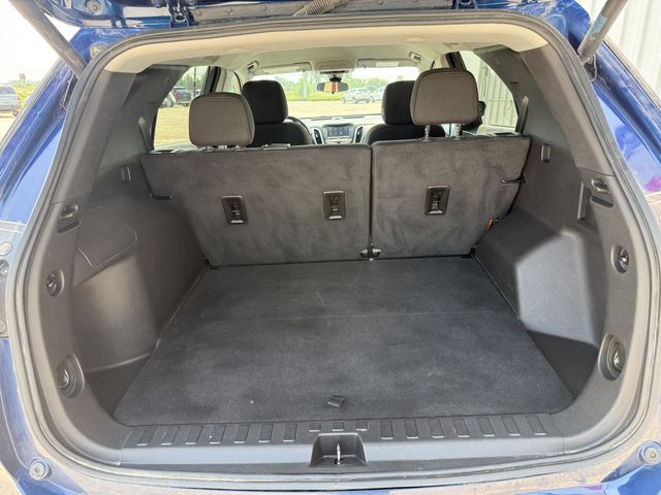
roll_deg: -0.3
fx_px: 458
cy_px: 248
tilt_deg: -19.4
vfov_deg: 56.8
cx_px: 330
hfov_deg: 71.6
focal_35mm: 24
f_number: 1.78
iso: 125
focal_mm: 6.76
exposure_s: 1/243
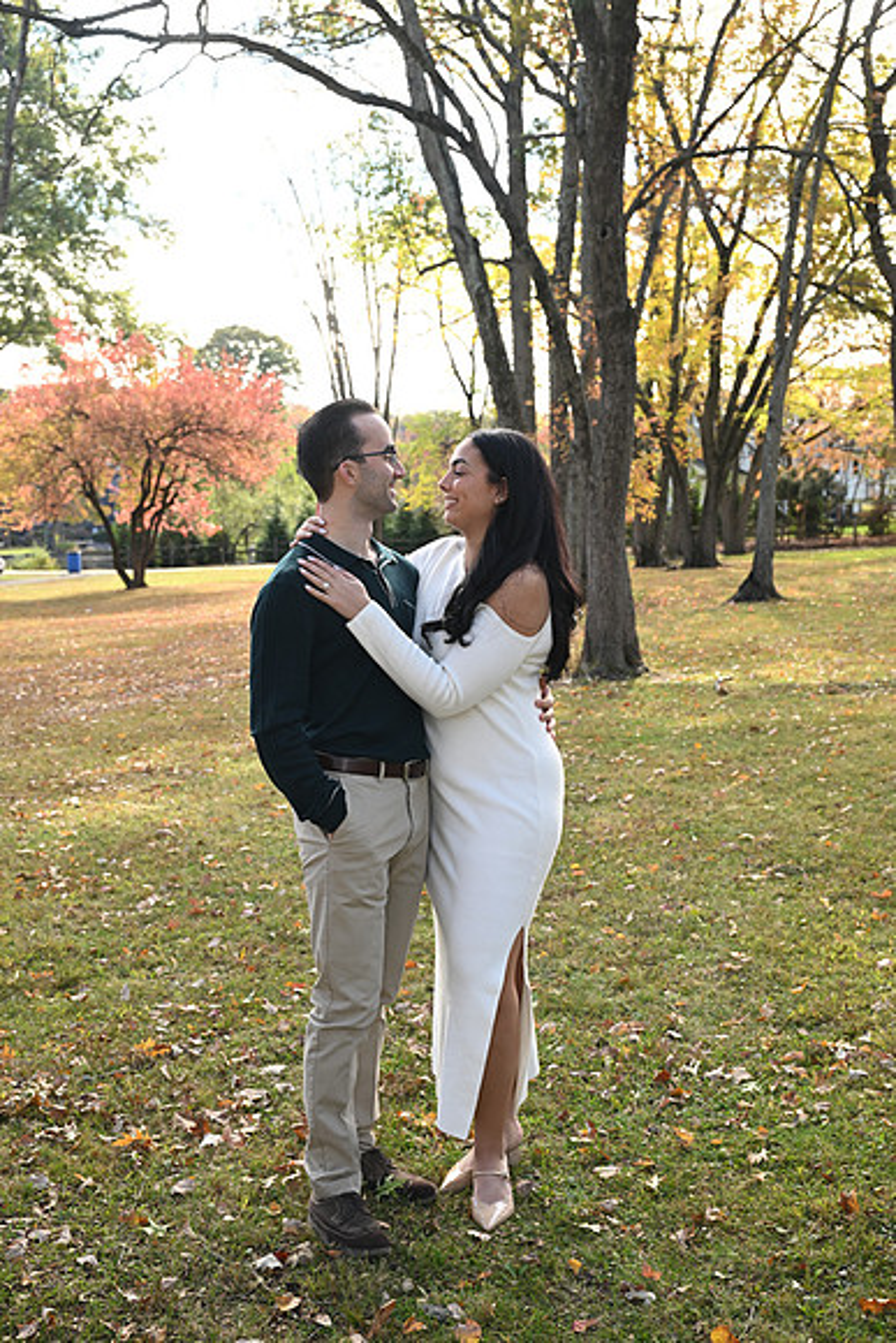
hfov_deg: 29.9
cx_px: 448
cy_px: 672
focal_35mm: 45
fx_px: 1679
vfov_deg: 43.6
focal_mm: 45
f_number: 6.3
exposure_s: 1/80
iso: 200
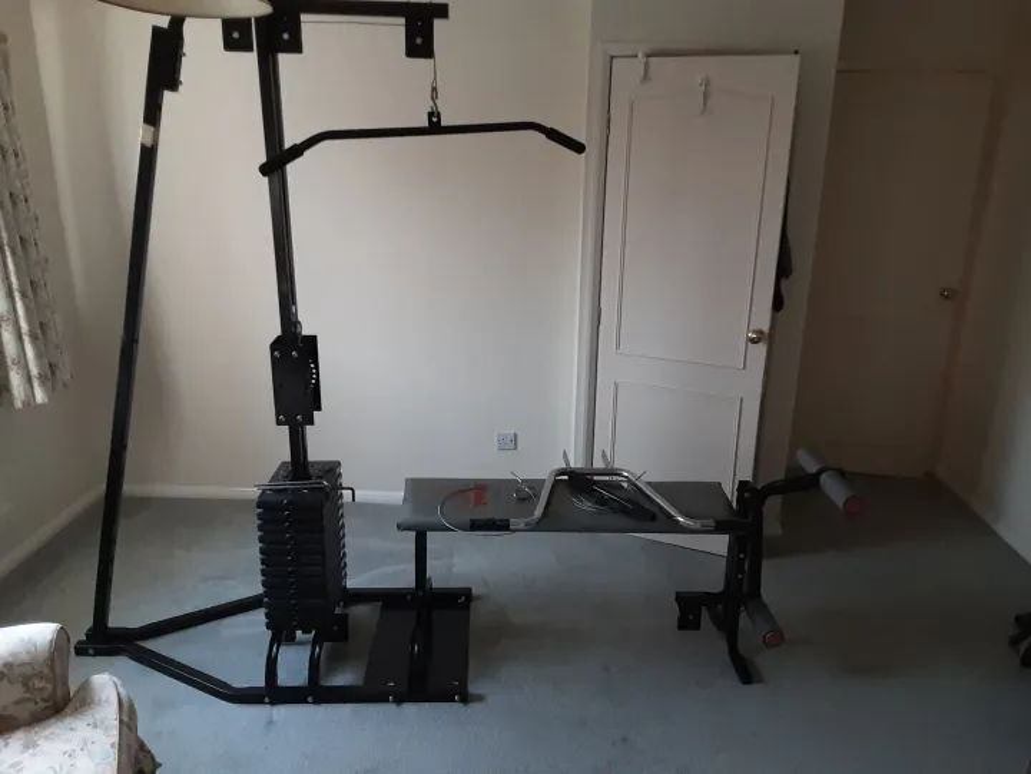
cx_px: 516
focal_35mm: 27
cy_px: 387
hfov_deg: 65.3
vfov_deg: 51.4
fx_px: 804
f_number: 1.9
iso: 160
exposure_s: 1/50
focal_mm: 2.91
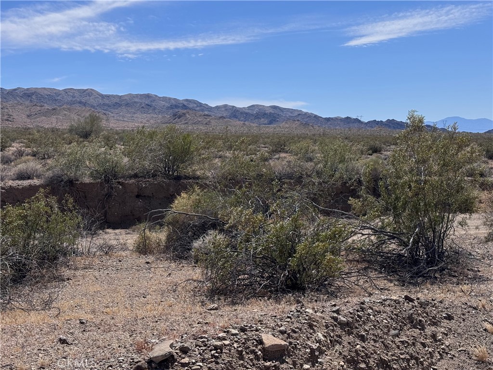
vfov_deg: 30.3
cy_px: 185
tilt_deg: -4.9
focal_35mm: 48
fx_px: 684
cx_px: 246
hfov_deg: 39.7
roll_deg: +0.1
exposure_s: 1/7937
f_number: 1.78
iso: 64
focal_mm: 6.76
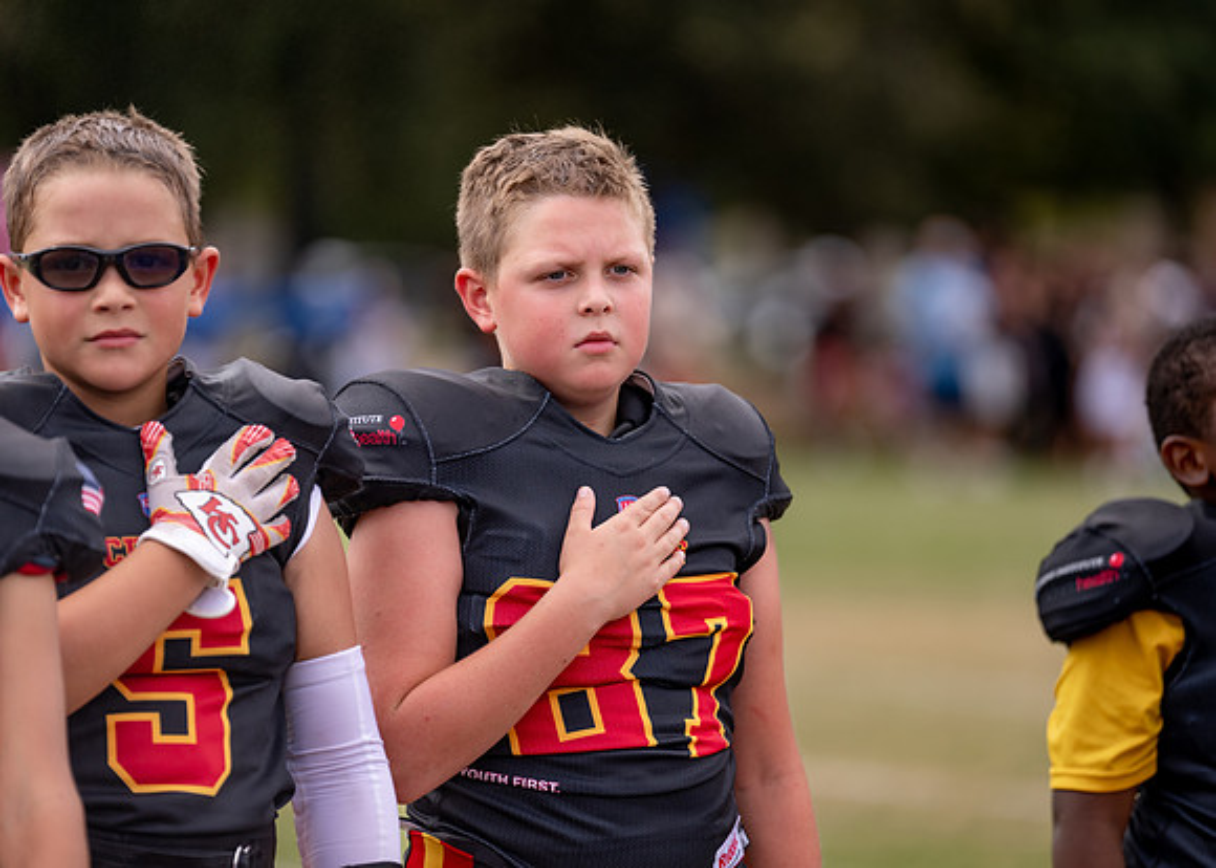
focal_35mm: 213
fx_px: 7363
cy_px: 434
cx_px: 608
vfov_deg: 6.7
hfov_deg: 9.4
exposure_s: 1/1000
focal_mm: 200
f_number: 2.8
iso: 100
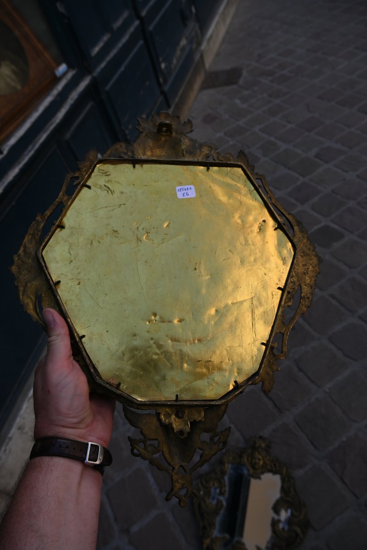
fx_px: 413
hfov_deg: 47.9
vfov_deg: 67.4
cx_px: 184
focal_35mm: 27
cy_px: 275
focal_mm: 18
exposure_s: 1/320
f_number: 6.3
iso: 100
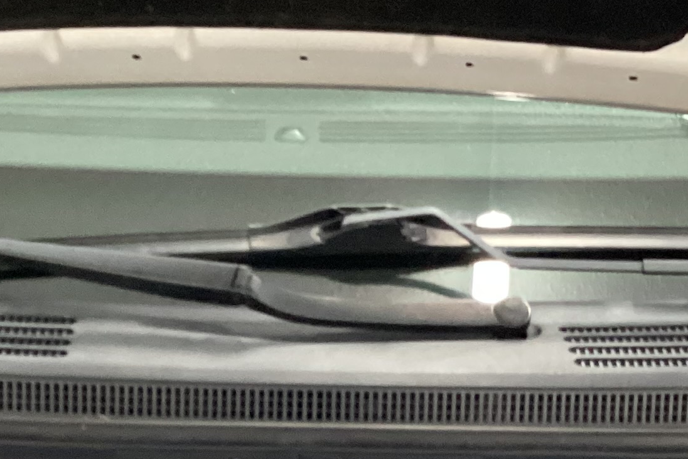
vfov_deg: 13.6
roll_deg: -1.4
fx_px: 1835
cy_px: 651
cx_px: 305
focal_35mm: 96
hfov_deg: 21.2
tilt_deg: -34.5
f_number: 2.4
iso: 500
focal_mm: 3.3
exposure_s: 1/25
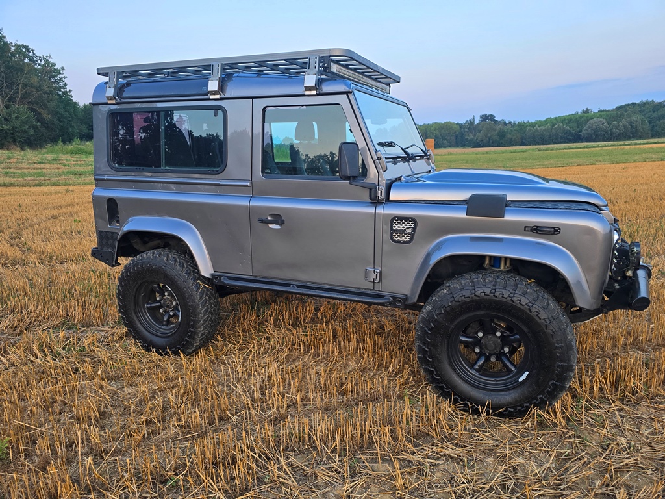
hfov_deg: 73.9
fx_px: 442
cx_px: 332
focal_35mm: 23
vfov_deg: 58.9
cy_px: 250
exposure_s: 1/180
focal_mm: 6.3
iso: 100
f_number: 1.7
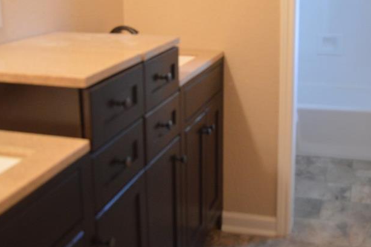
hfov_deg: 43.3
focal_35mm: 45
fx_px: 464
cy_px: 60
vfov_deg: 29.4
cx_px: 230
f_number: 3.5
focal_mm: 18
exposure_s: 1/60
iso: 1600
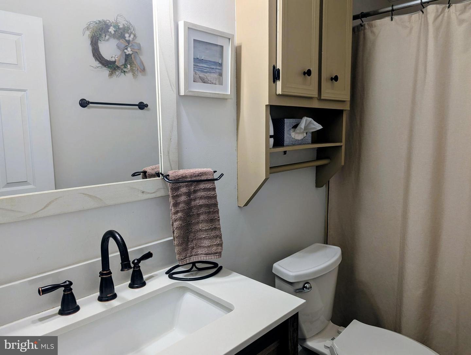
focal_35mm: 24
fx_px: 327
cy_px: 178
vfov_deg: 56.9
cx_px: 236
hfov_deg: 71.5
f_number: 1.85
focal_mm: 6.81
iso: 66
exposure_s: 1/40
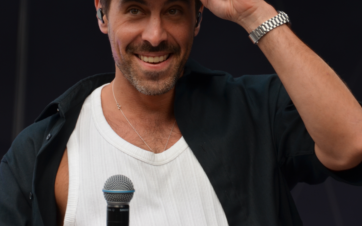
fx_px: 3167
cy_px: 57
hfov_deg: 6.5
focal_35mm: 321
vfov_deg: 4.1
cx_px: 150
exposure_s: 1/320
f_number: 6.3
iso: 250
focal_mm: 140
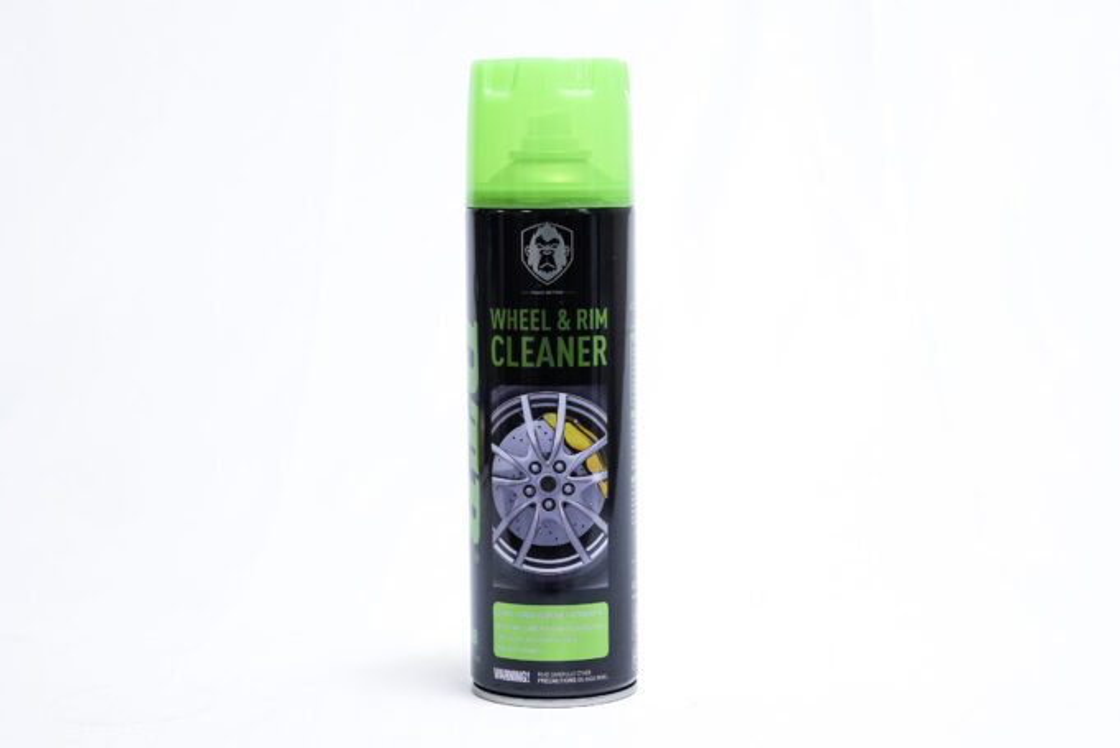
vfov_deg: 19.0
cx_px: 562
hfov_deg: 28.1
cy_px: 383
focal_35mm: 72
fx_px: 2241
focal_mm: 70
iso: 3200
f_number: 8
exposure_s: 1/250
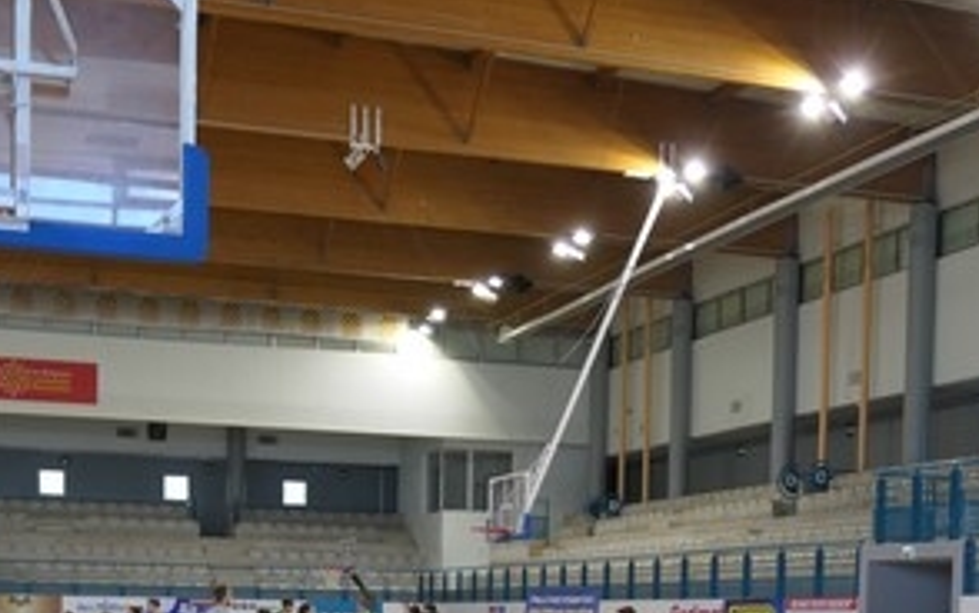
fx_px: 1601
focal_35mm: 60
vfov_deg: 20.3
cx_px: 490
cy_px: 726
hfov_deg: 34.0
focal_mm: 8.8
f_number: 1.4
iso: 125
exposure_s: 1/100
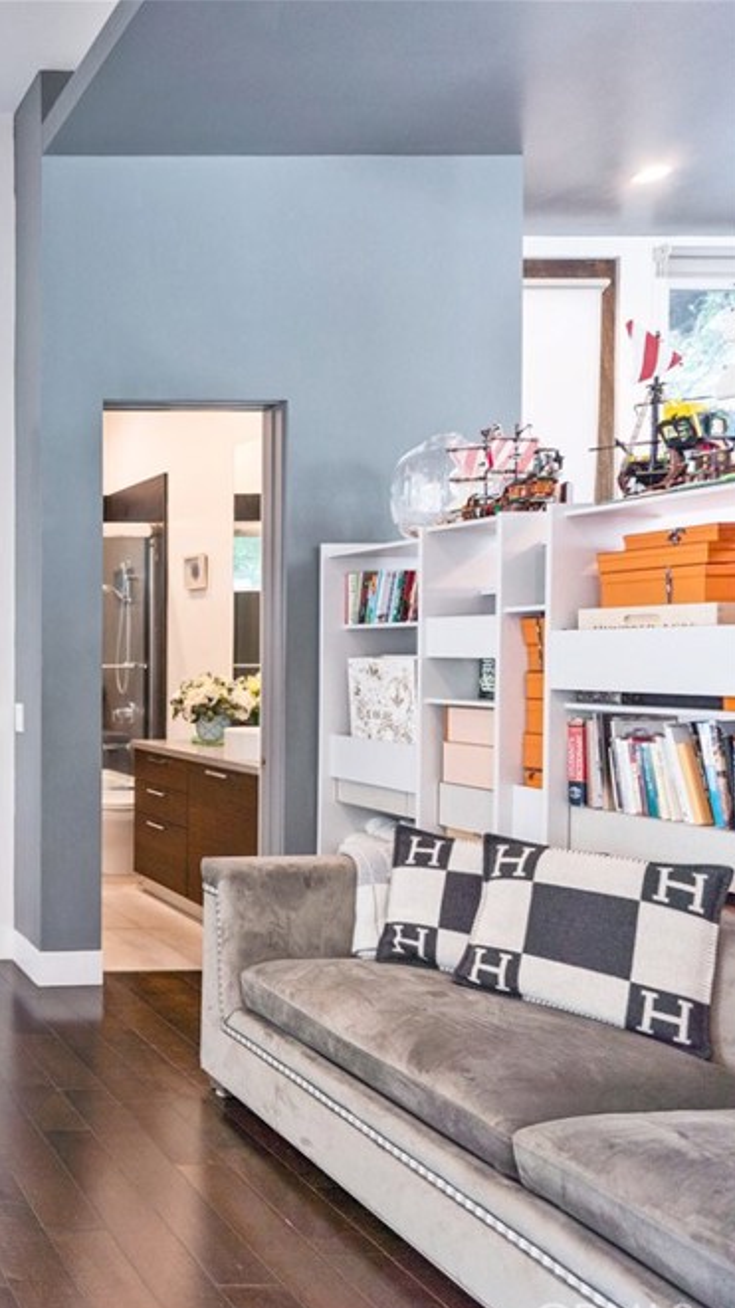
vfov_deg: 71.9
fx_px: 901
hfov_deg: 31.3
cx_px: -273
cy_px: 674
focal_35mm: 26
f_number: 3.2
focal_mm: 16
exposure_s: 1/40
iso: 125
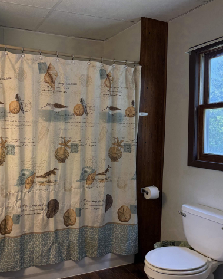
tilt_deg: -1.7
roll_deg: -0.5
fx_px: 272
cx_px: 67
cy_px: 137
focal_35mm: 33
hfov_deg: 43.7
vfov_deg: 54.2
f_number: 1.78
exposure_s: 1/120
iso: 200
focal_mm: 6.76
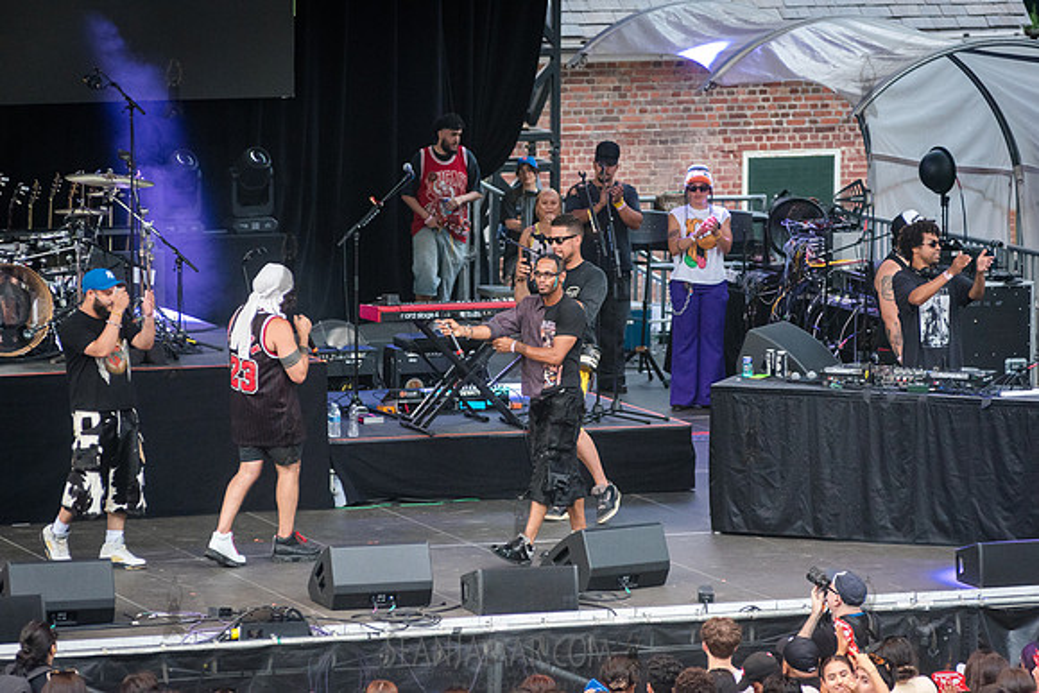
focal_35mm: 200
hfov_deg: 10.3
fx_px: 5773
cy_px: 346
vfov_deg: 6.9
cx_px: 520
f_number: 4
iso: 4000
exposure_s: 1/400
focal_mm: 200
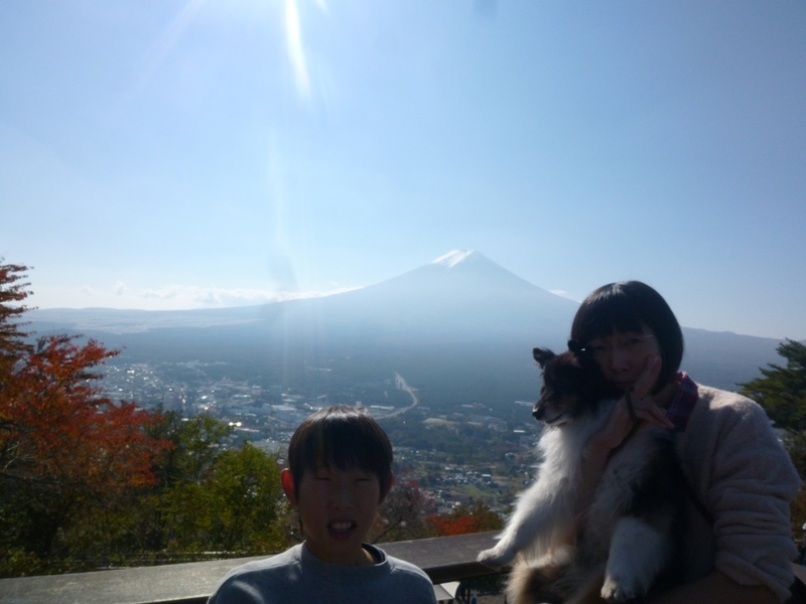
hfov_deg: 71.6
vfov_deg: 56.8
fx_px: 559
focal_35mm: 24
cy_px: 302
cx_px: 403
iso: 100
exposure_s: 1/800
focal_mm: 4.3
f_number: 5.6
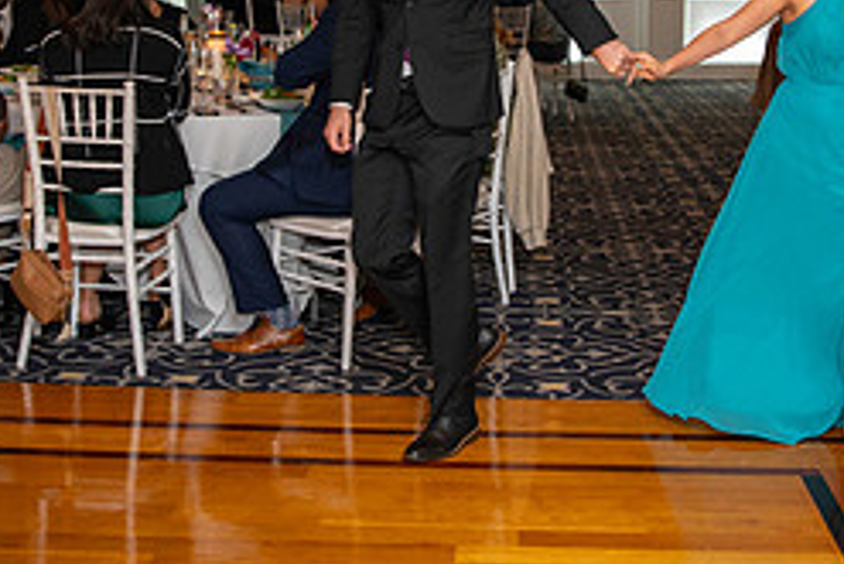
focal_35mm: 68
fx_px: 1595
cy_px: 75
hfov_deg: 29.6
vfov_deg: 19.7
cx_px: 475
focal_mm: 29
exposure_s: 1/100
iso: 1000
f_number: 2.8
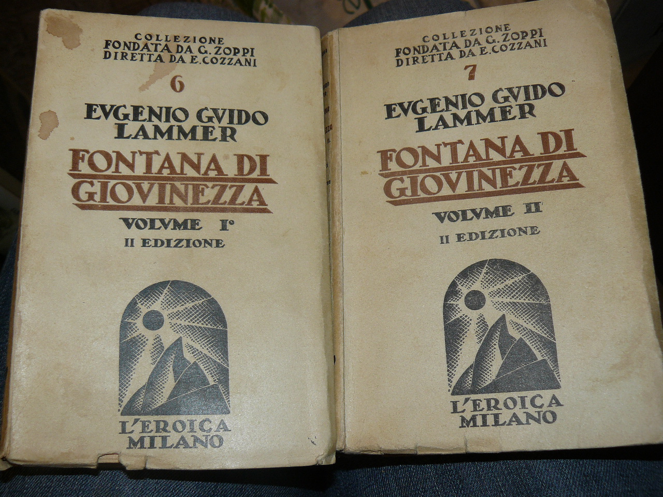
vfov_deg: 39.7
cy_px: 248
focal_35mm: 36
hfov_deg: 51.4
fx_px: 690
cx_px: 332
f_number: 4
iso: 100
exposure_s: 1/13
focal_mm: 6
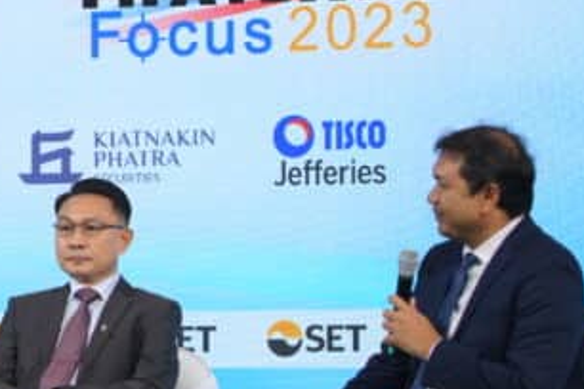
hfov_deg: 8.7
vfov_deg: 5.9
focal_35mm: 234
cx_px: -181
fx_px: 3796
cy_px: 113
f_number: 3.2
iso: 250
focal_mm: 70
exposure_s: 1/100
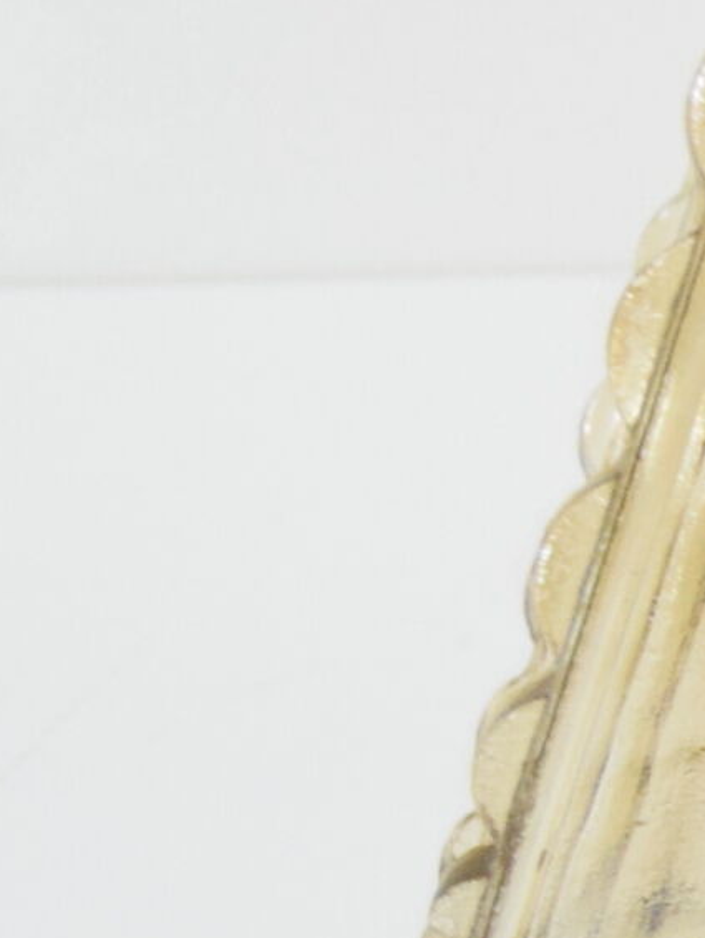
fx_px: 4966
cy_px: 1003
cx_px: 2364
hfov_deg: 7.0
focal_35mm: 183
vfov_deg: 10.7
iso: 1600
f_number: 6.3
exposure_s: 1/160
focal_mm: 24
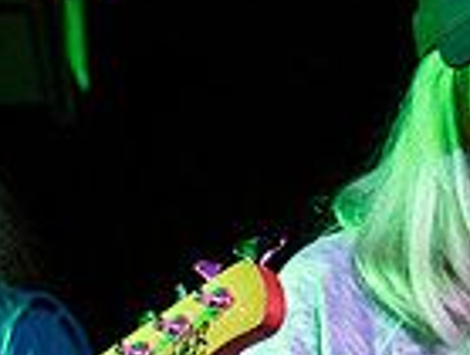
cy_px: 333
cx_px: 456
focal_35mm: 124
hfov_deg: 15.6
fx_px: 1688
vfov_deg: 11.9
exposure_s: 1/125
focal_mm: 31
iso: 2500
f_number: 3.2
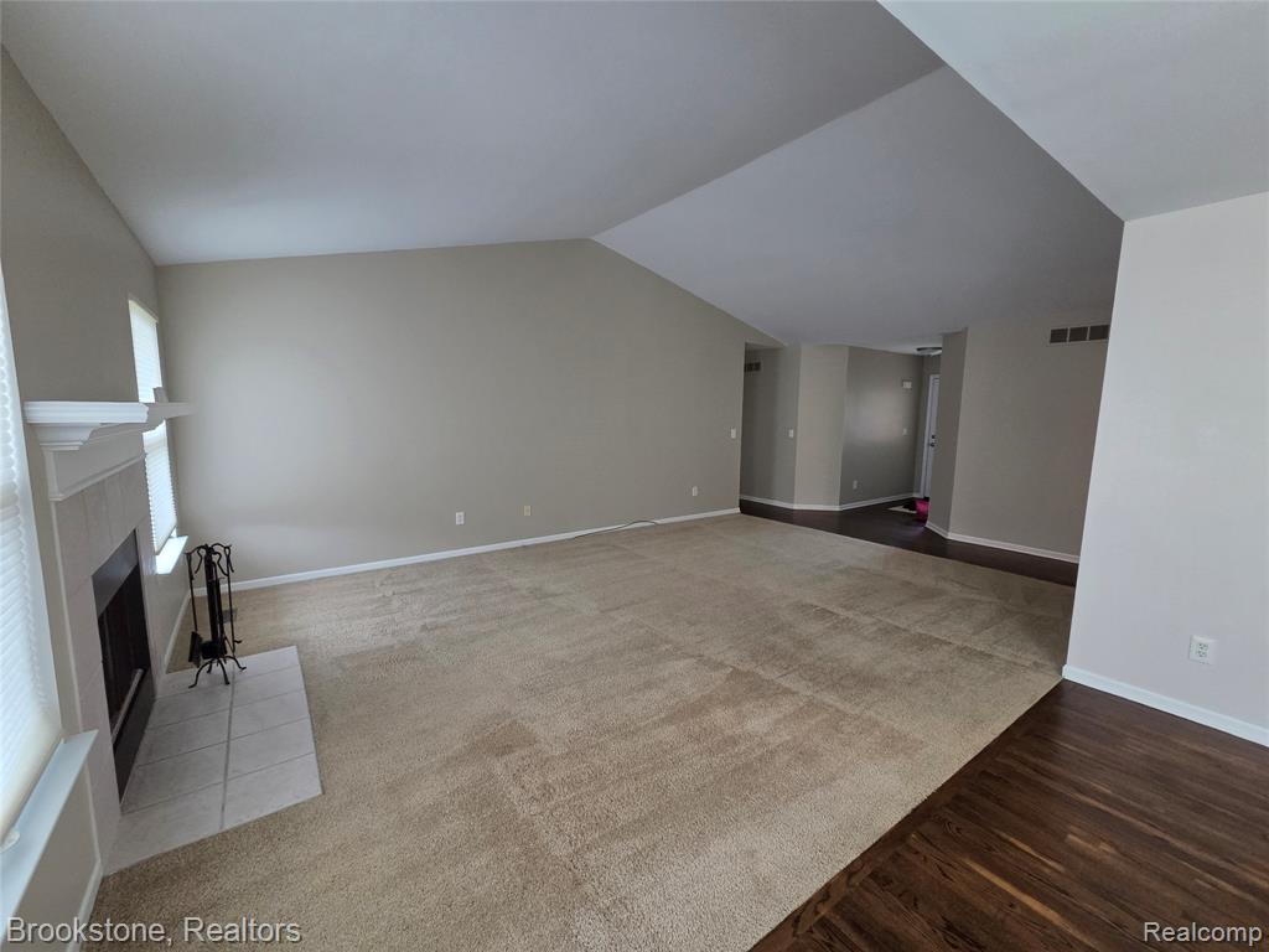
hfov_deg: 106.2
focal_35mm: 13
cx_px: 634
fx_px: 477
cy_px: 476
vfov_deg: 89.9
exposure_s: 1/60
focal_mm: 2.2
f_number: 2.2
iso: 400
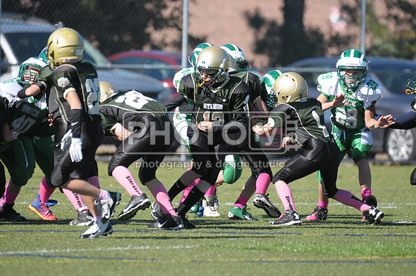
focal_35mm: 510
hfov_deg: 4.0
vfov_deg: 2.7
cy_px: 138
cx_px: 208
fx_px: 5885
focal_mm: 340
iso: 1000
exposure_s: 1/5000
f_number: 4
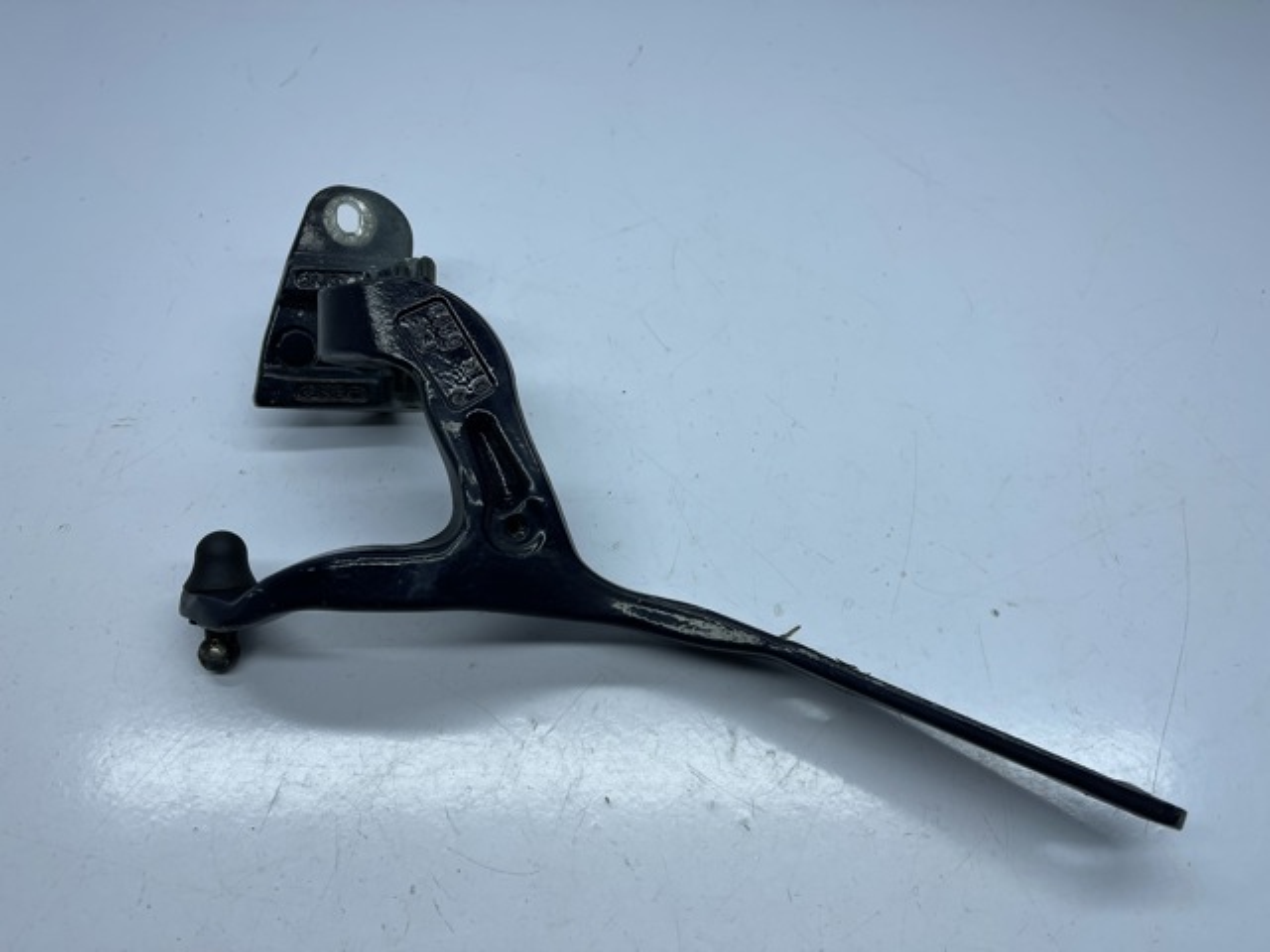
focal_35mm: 25
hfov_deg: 69.4
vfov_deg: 54.9
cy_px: 476
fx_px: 917
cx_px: 635
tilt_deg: -53.2
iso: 32
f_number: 1.6
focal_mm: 5.1
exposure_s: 1/807
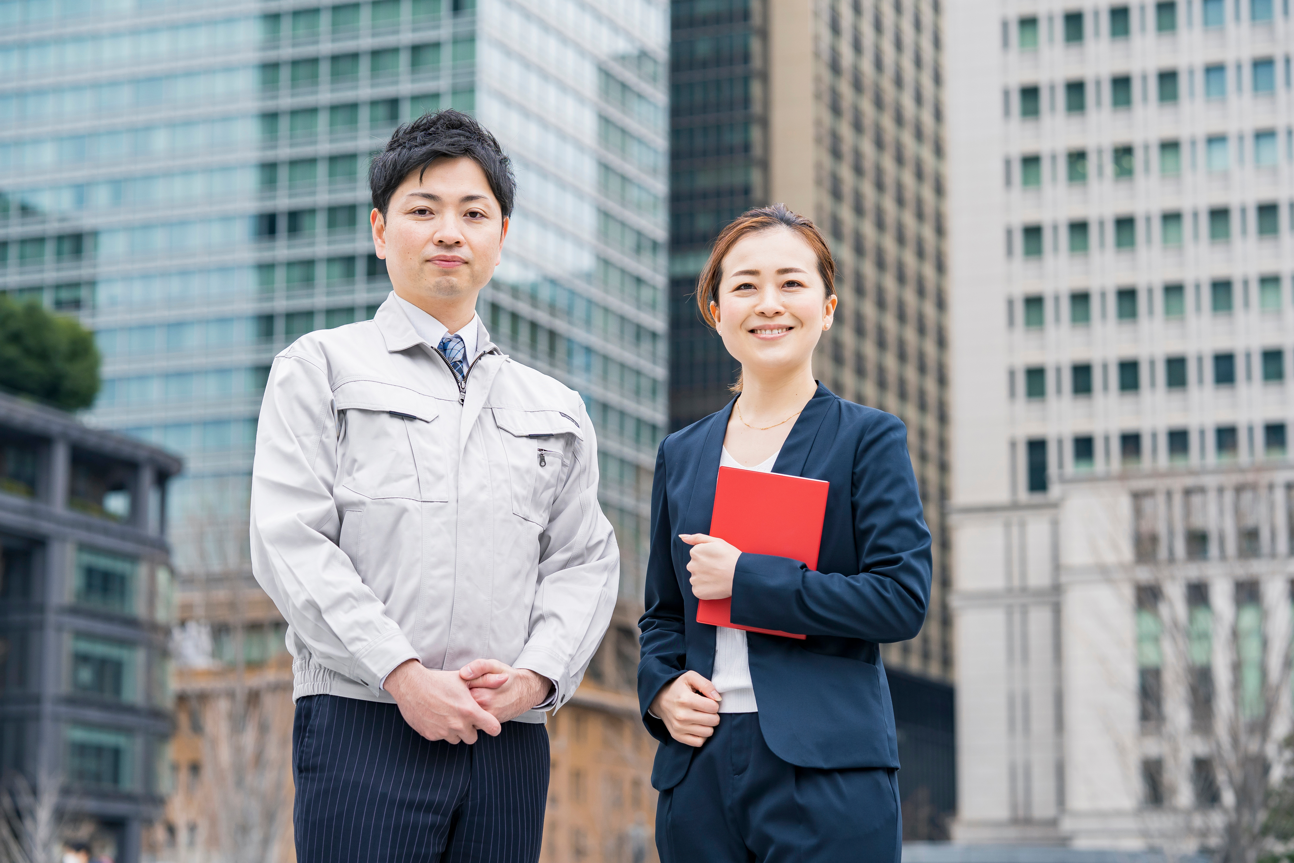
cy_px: 432
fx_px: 3055
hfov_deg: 23.9
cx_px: 647
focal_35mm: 85
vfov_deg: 16.1
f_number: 4
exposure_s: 1/500
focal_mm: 85
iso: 400
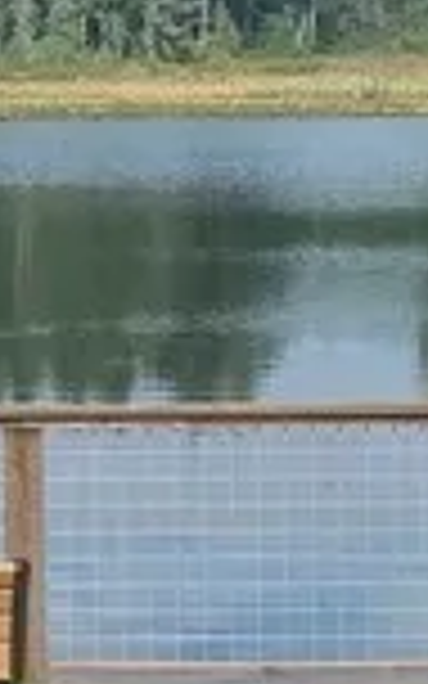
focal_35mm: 186
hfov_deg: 6.6
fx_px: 3471
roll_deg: -0.2
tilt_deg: -0.9
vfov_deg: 11.2
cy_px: 194
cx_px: -725
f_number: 1.8
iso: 25
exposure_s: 1/2160
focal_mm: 4.25
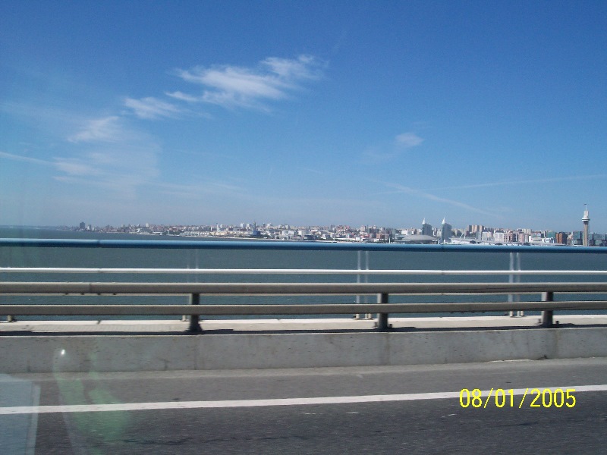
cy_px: 228
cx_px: 304
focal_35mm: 38
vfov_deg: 37.7
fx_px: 666
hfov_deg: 49.0
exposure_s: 1/1000
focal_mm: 8
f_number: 4.8
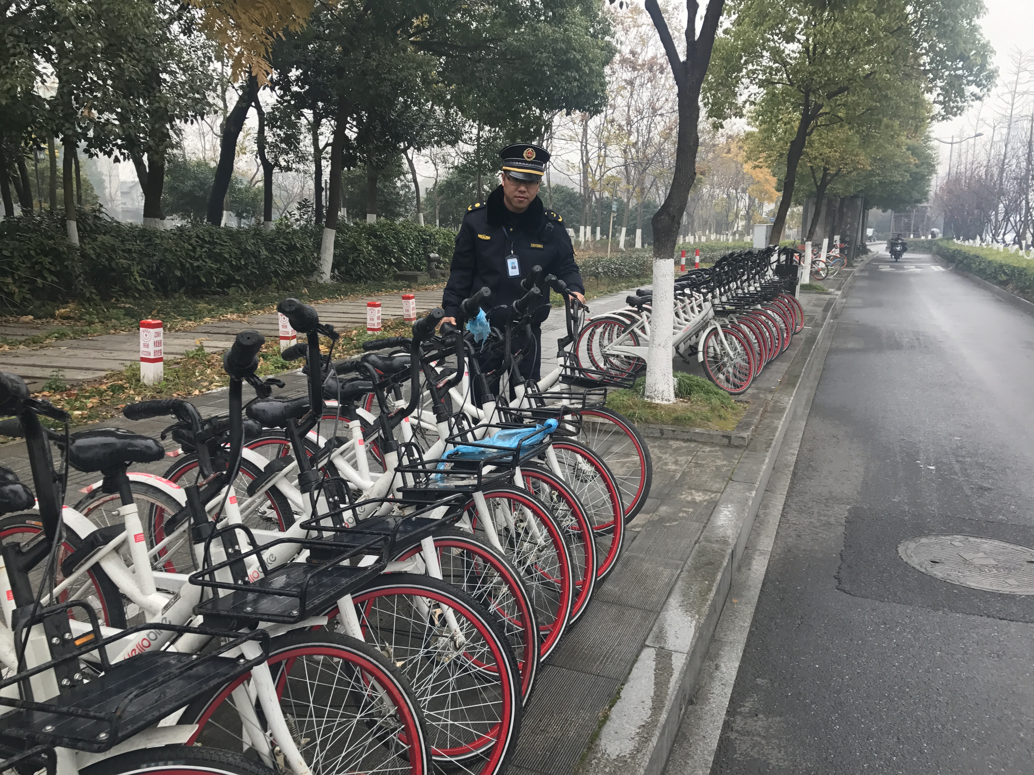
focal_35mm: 28
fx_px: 836
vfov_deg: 49.7
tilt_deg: -11.0
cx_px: 517
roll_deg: -1.0
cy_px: 388
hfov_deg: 63.4
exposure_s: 1/127
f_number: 1.8
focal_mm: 3.99
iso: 20
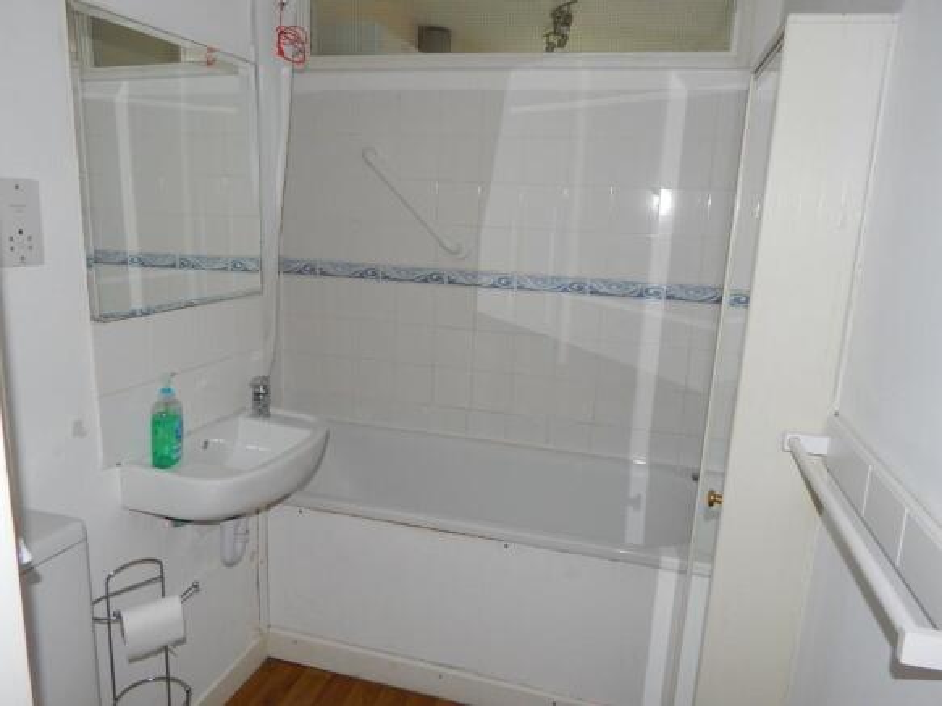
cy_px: 353
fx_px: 680
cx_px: 471
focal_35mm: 25
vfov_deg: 54.9
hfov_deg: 69.4
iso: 200
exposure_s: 1/30
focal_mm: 4.5
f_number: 3.1
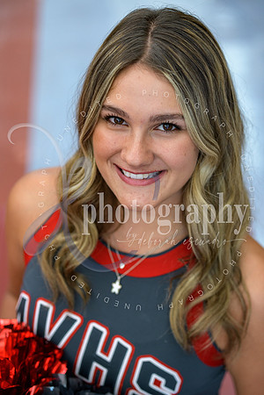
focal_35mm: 70
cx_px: 132
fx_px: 770
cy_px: 198
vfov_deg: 28.8
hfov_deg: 19.5
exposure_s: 1/125
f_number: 2.8
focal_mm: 70
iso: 250
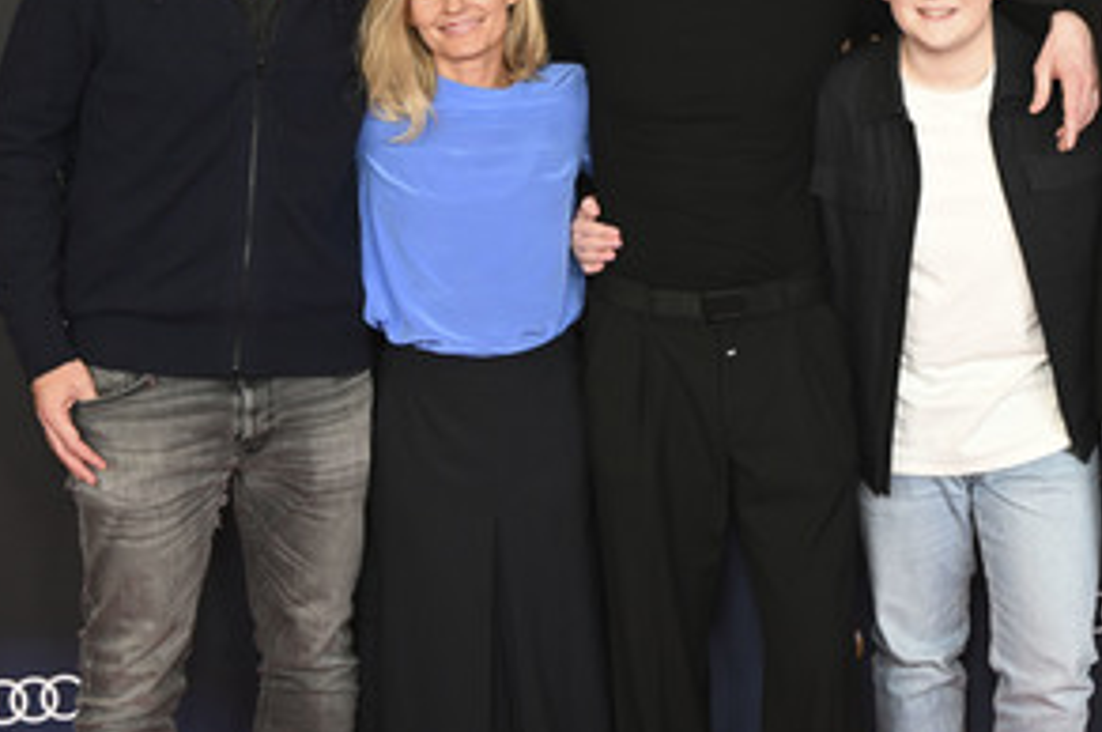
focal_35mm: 68
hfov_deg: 29.2
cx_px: 836
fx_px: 2079
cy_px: 208
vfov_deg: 19.9
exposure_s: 1/160
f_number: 5.6
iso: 1000
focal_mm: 44
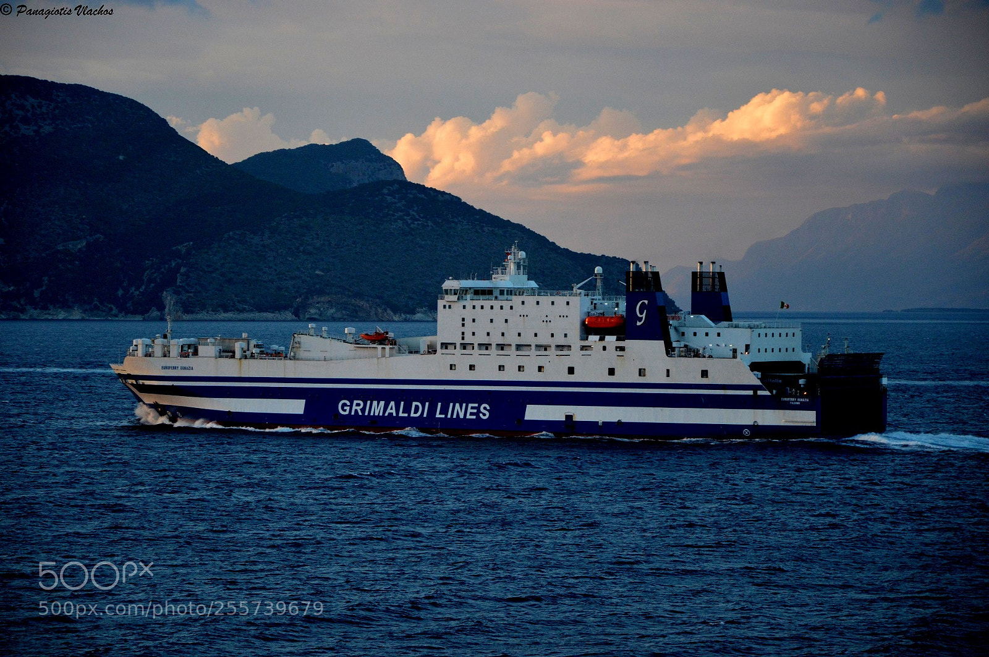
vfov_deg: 8.7
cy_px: 328
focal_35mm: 158
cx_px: 494
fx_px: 4322
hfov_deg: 13.1
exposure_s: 1/500
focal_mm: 105
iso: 1100
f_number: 5.6
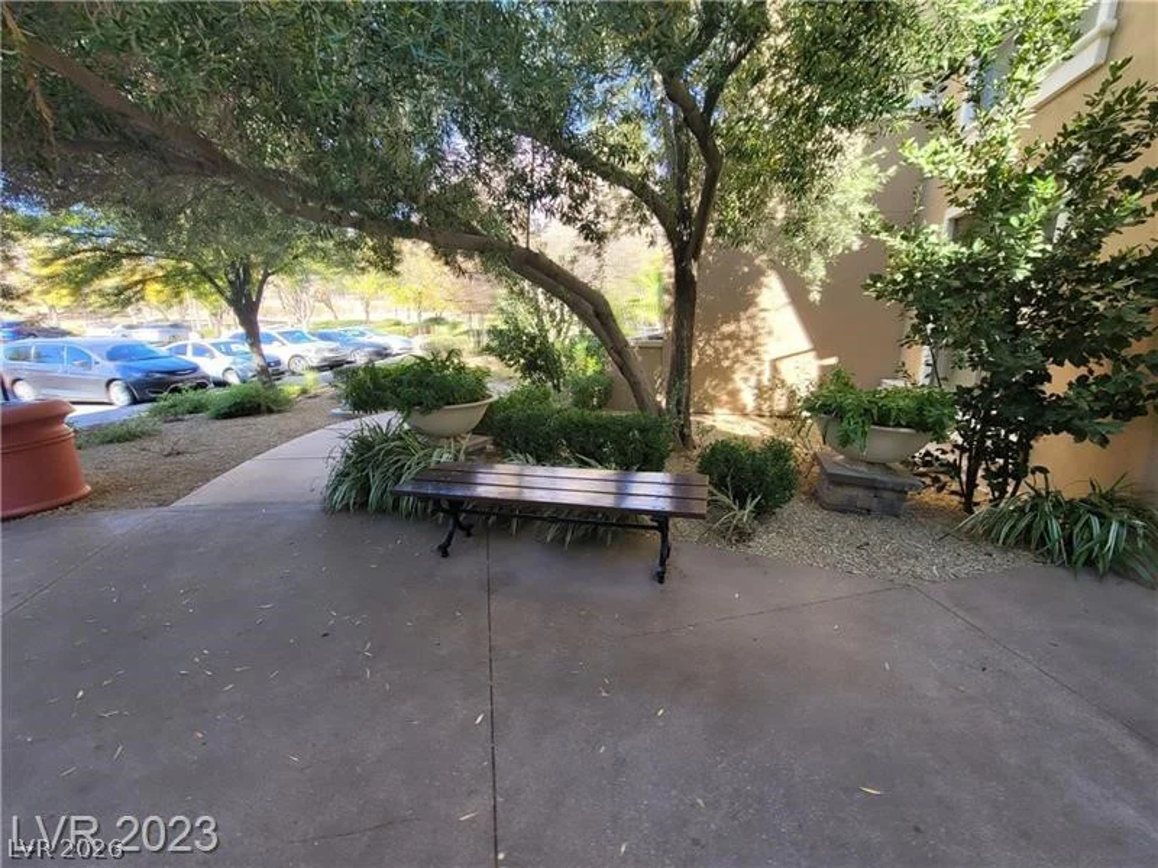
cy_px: 434
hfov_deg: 106.2
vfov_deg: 89.9
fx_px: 435
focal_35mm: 13
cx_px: 579
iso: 64
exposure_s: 1/124
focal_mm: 2.2
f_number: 2.2
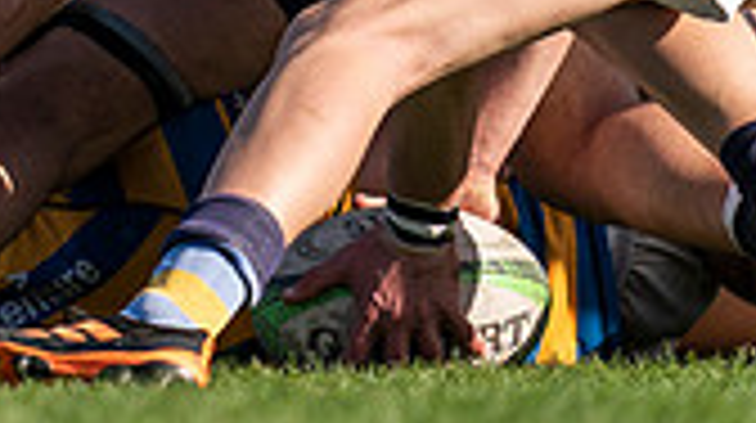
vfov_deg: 0.6
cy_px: -514
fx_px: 42504
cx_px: -149
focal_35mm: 2123
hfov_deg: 1.0
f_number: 2.8
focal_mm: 400
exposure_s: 1/1250
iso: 100
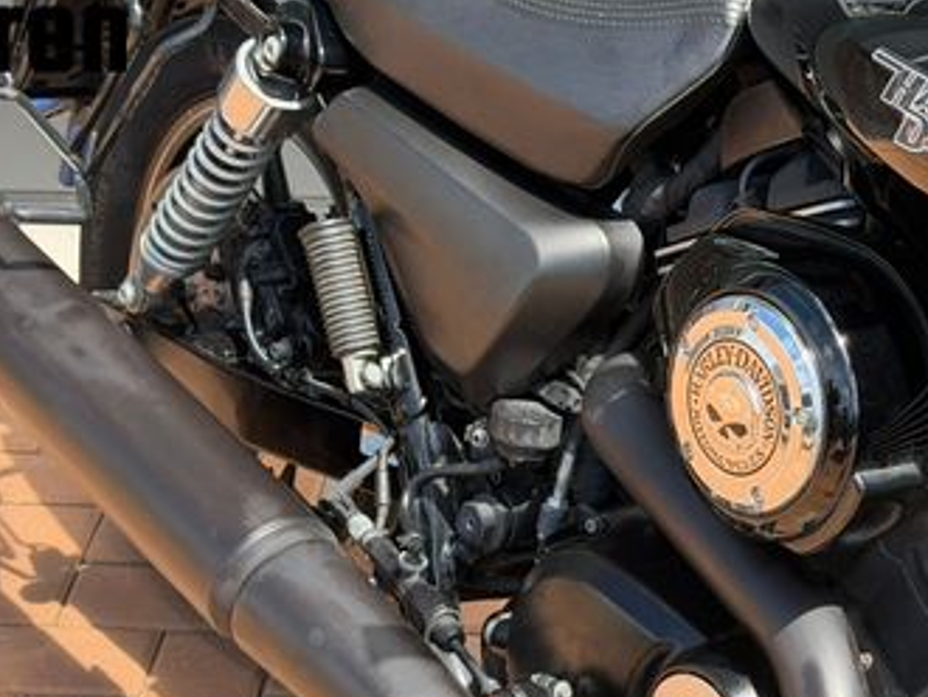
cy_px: 559
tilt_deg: -30.5
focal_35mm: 93
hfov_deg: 20.9
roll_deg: -2.2
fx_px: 2495
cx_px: 666
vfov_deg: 15.8
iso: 100
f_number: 1.78
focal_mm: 6.76
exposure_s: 1/1330
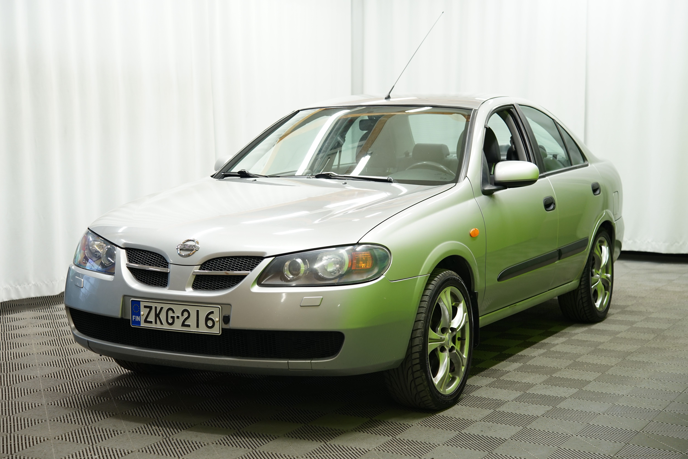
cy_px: 230
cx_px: 344
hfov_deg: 32.9
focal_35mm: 61
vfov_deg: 22.3
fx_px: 1166
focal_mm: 61
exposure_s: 1/20
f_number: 4.5
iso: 500
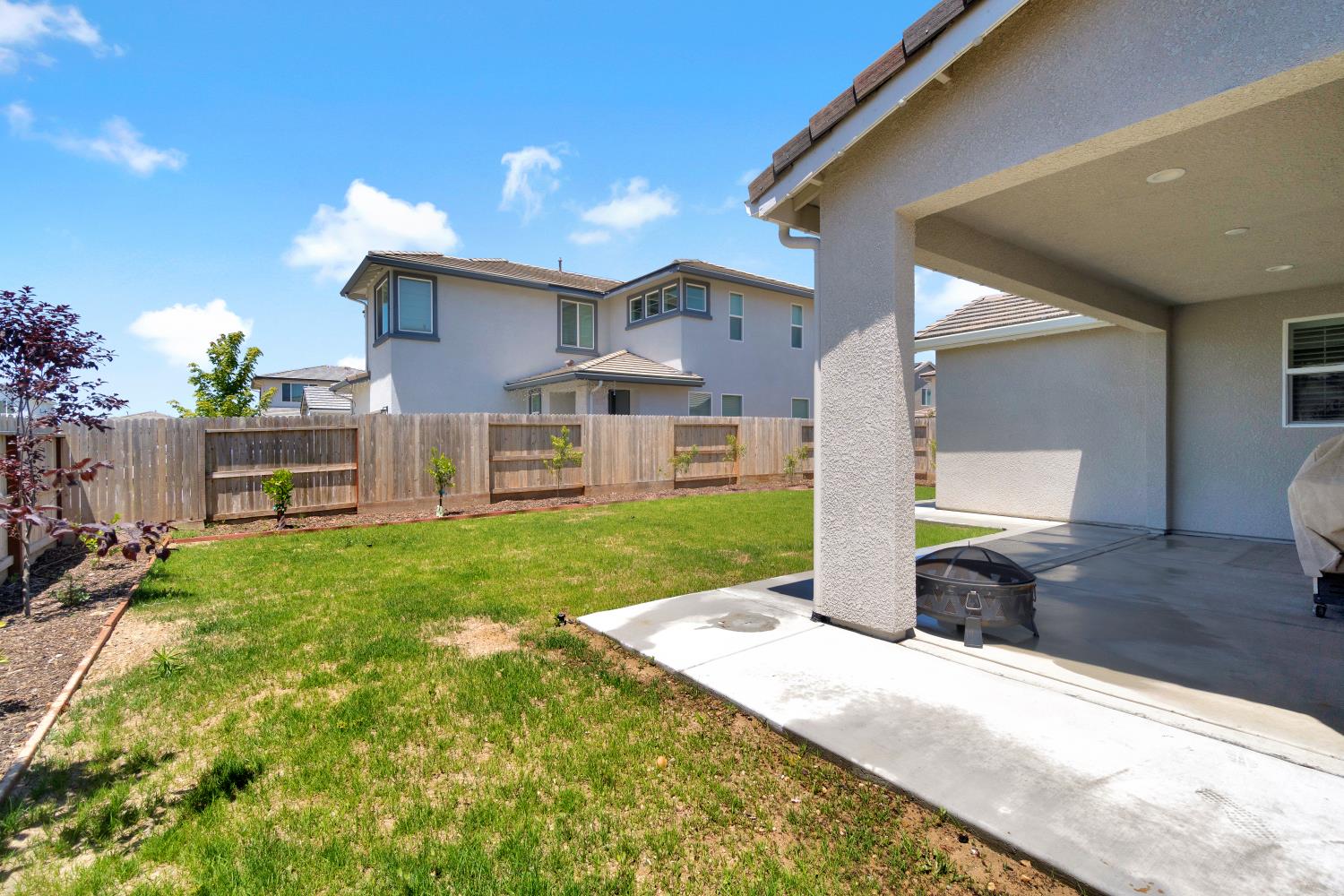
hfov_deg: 100.4
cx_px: 672
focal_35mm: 15
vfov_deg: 77.3
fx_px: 560
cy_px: 448
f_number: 8
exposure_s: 1/1000
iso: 320
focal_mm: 10
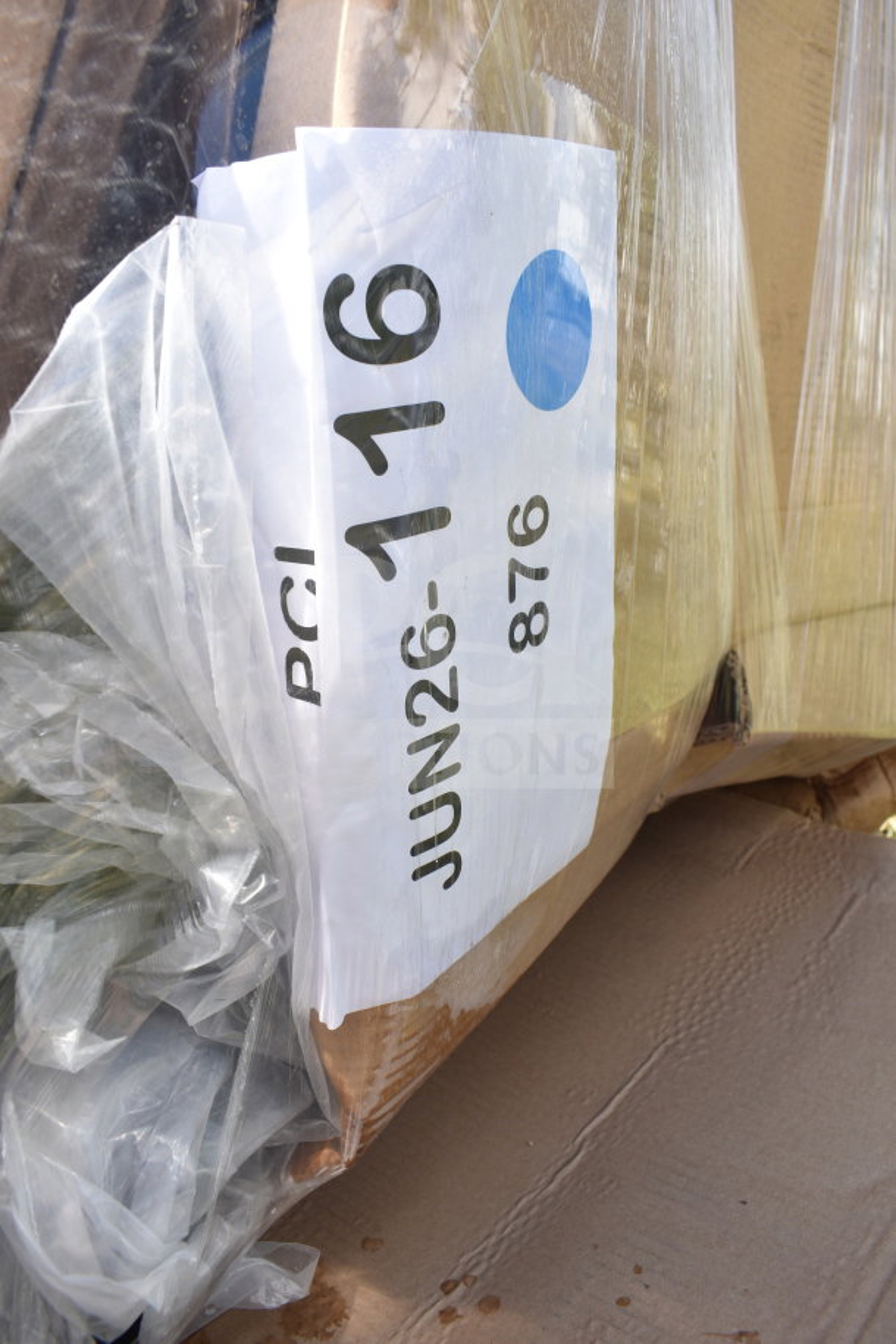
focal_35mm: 27
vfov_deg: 67.4
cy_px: 672
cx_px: 448
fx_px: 1008
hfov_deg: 47.9
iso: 200
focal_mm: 18
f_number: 6.3
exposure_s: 1/250
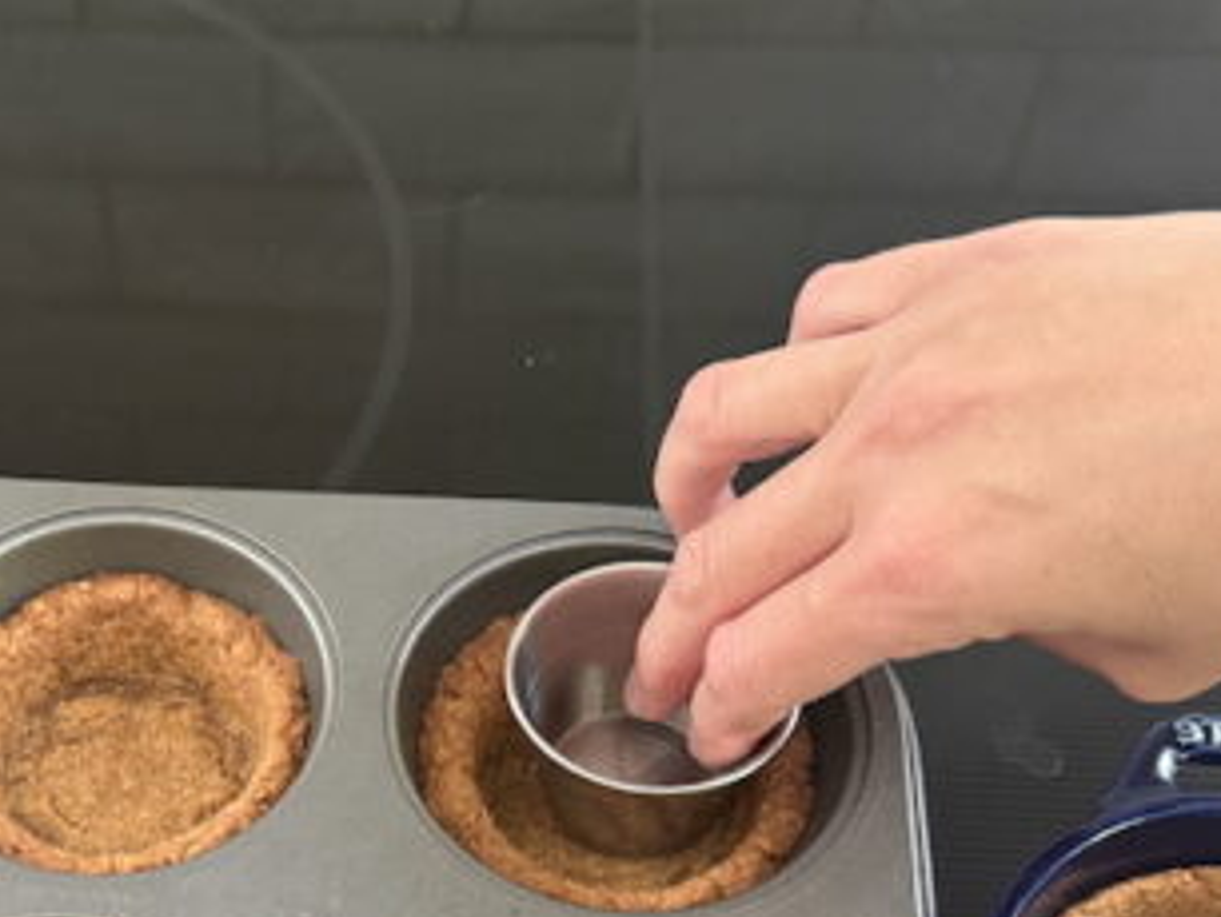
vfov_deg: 24.7
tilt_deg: -56.9
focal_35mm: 58
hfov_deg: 32.1
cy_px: 775
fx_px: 2047
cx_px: 196
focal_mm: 6.76
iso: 640
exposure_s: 1/60
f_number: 1.78
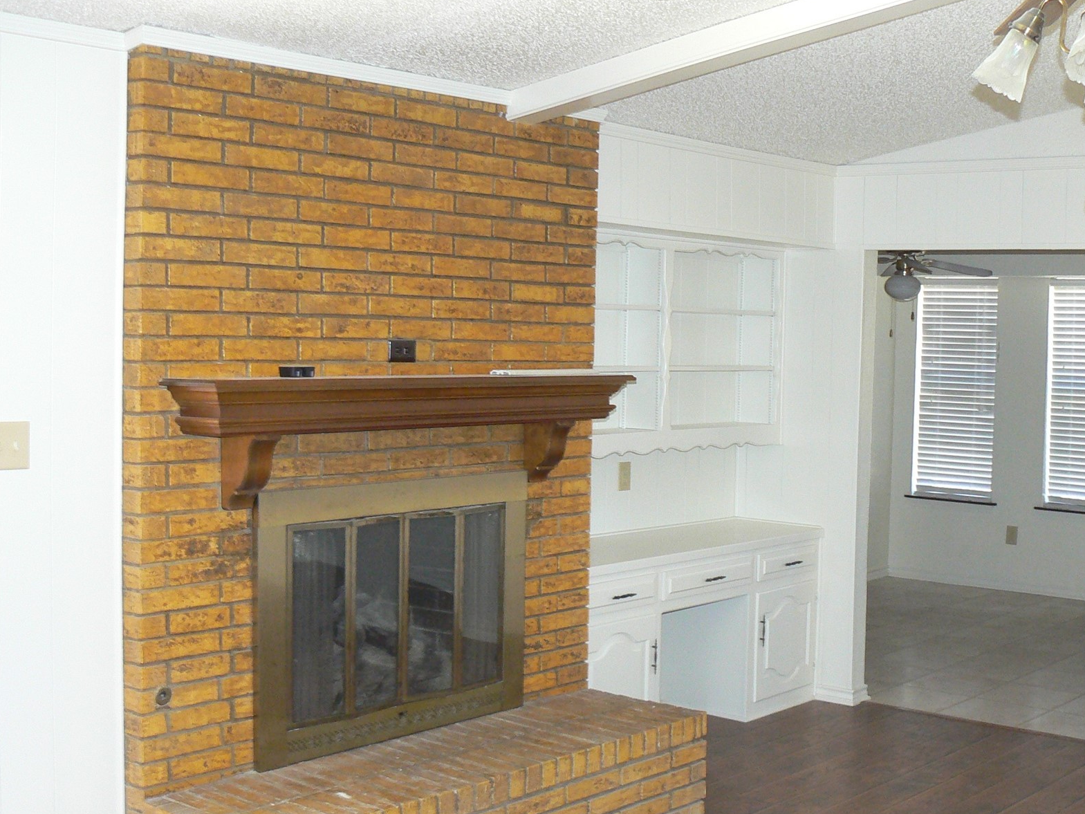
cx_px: 706
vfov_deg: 30.9
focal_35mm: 47
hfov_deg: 40.0
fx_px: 1473
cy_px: 412
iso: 200
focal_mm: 6
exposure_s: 1/30
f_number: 2.8
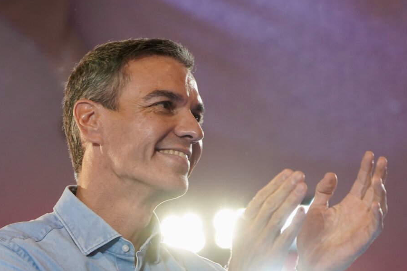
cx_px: 193
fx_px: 1673
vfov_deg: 9.3
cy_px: 190
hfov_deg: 13.9
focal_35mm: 148
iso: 1600
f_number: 4
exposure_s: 1/320
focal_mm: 104
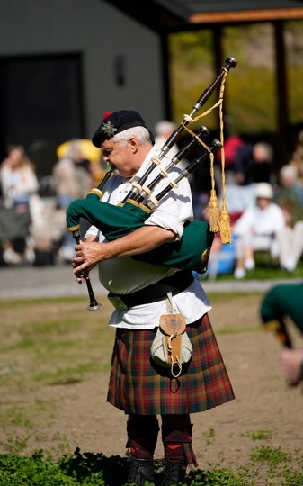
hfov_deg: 6.4
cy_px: 240
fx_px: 2698
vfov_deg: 10.3
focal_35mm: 204
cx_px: 143
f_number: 2.8
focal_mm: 180
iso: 100
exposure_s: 1/2500
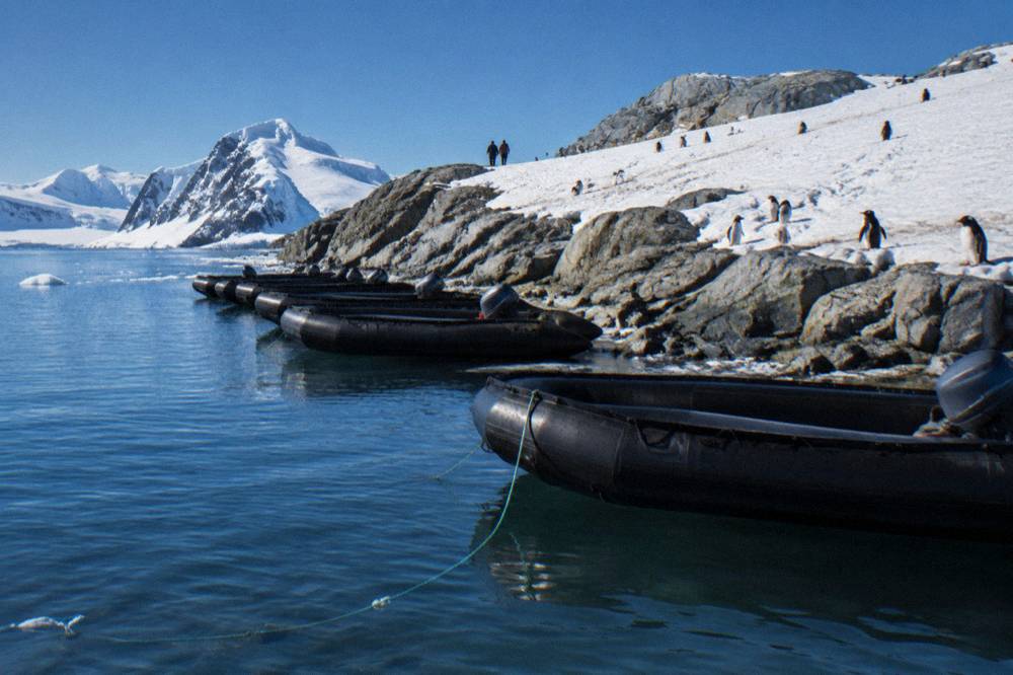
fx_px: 984
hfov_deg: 54.5
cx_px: 506
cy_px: 338
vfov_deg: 37.8
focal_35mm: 35
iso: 400
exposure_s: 1/400
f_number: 8
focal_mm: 35
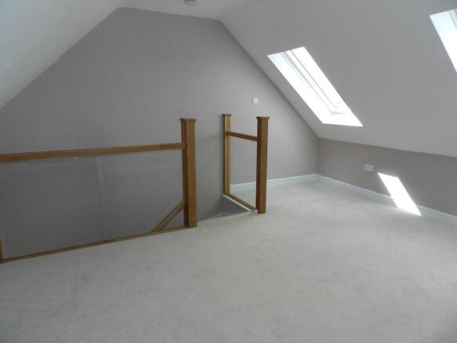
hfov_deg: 73.9
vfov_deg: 58.9
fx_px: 304
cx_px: 228
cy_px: 172
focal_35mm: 23
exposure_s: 1/160
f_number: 3.4
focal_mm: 4
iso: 160
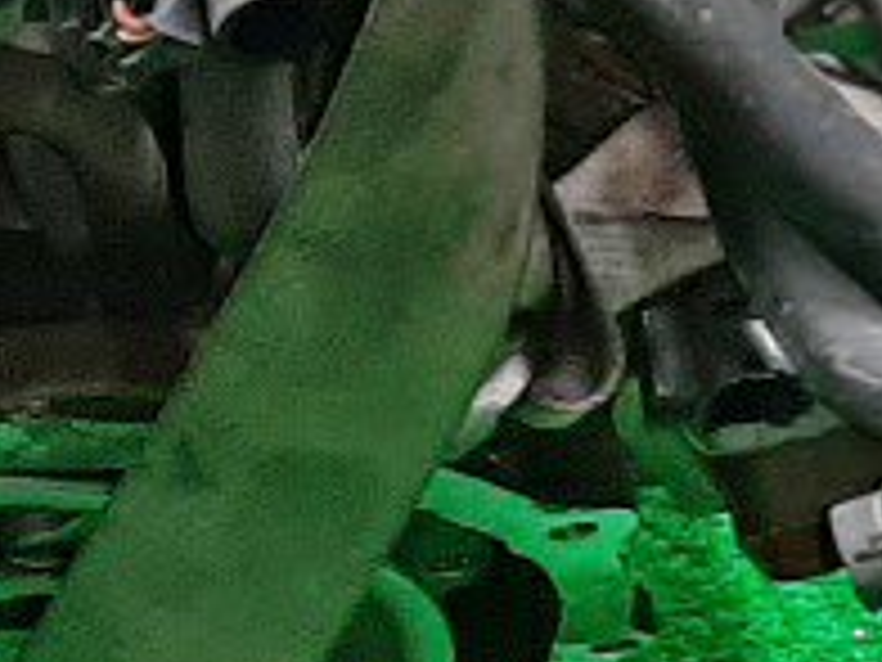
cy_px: 856
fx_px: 4867
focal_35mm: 191
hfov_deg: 10.1
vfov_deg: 7.7
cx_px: -297
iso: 211
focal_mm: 3.93
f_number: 1.7
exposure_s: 1/50
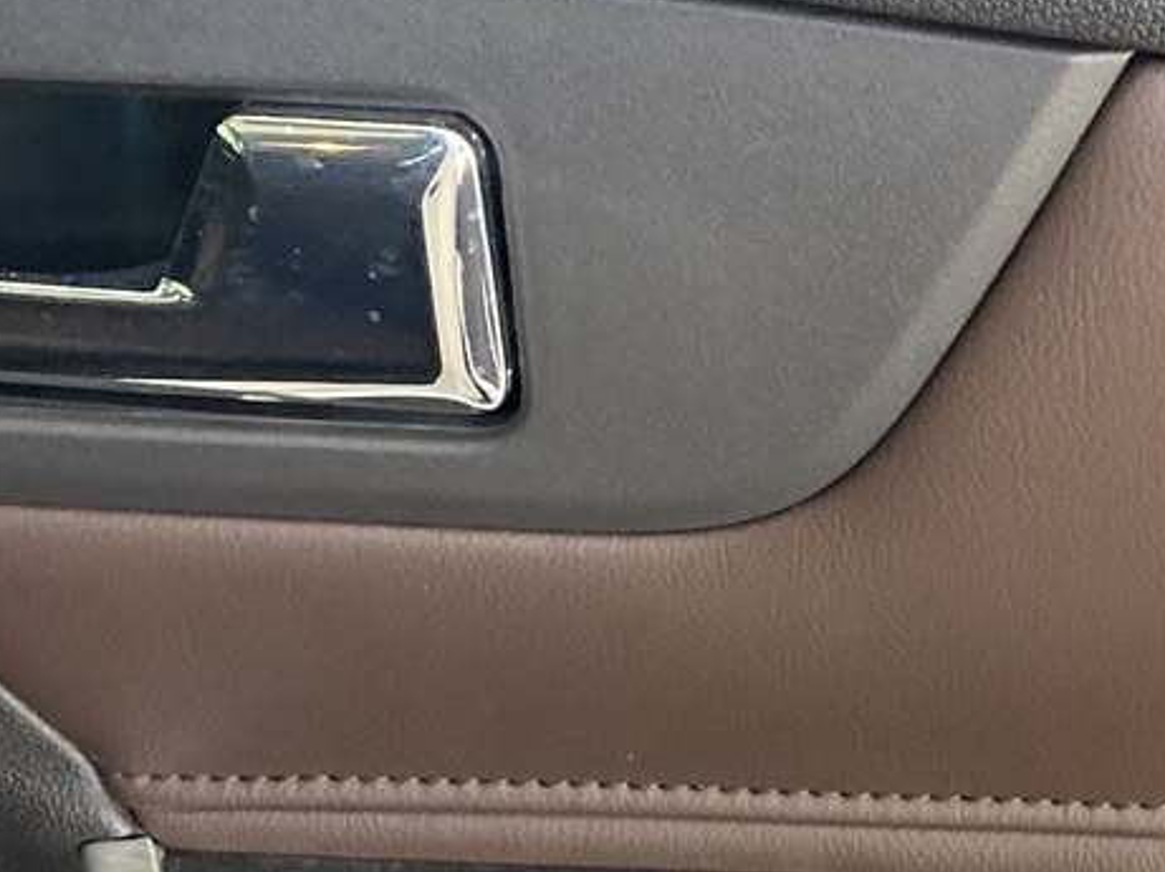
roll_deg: -6.6
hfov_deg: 19.5
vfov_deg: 14.9
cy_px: 742
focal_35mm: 98
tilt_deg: -35.8
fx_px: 3296
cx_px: 1168
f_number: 1.8
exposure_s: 1/60
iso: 160
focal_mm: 3.99
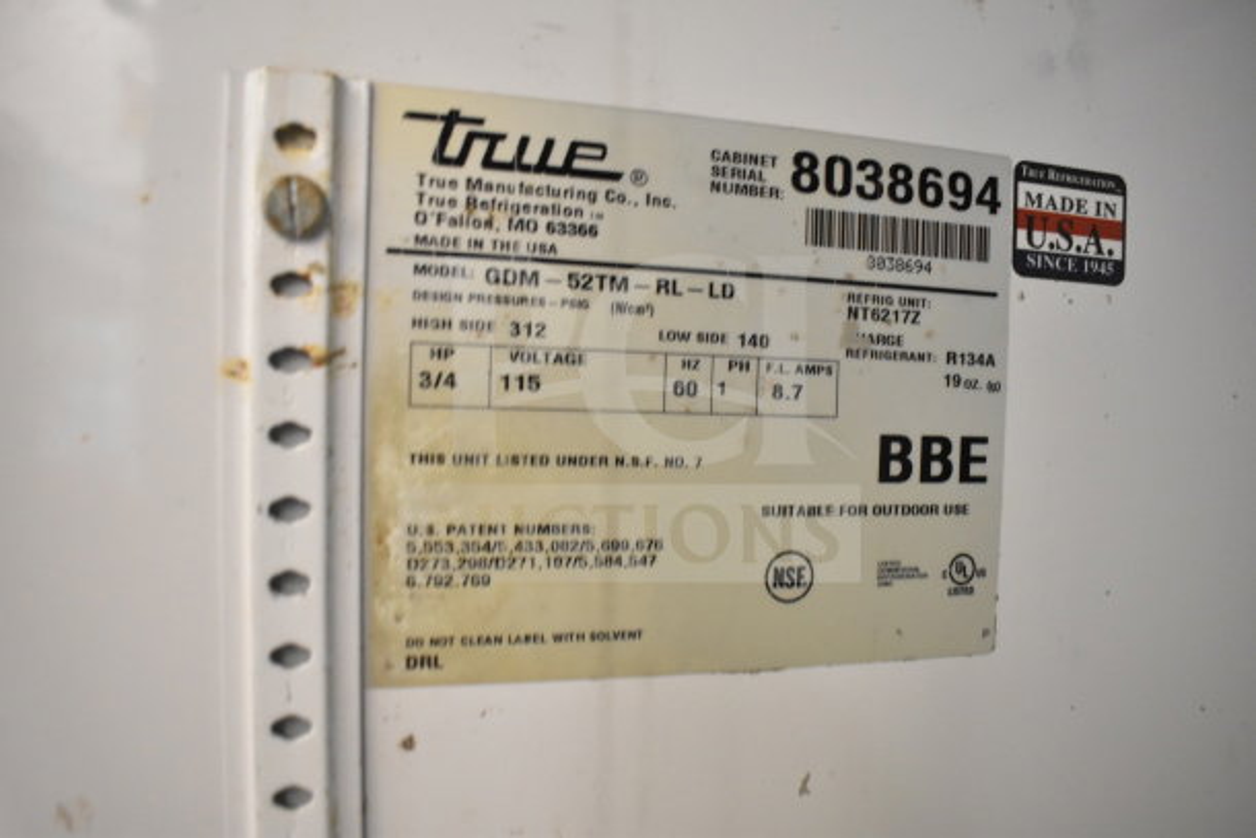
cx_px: 628
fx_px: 942
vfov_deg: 48.0
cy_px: 419
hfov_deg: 67.4
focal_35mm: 27
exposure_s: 1/30
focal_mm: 18
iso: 2500
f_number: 3.5
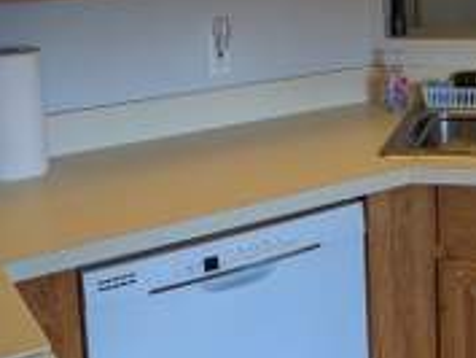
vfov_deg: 21.8
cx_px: 385
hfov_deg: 29.1
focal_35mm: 65
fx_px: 894
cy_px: 4
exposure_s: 1/30
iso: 21
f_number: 1.68
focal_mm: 6.9
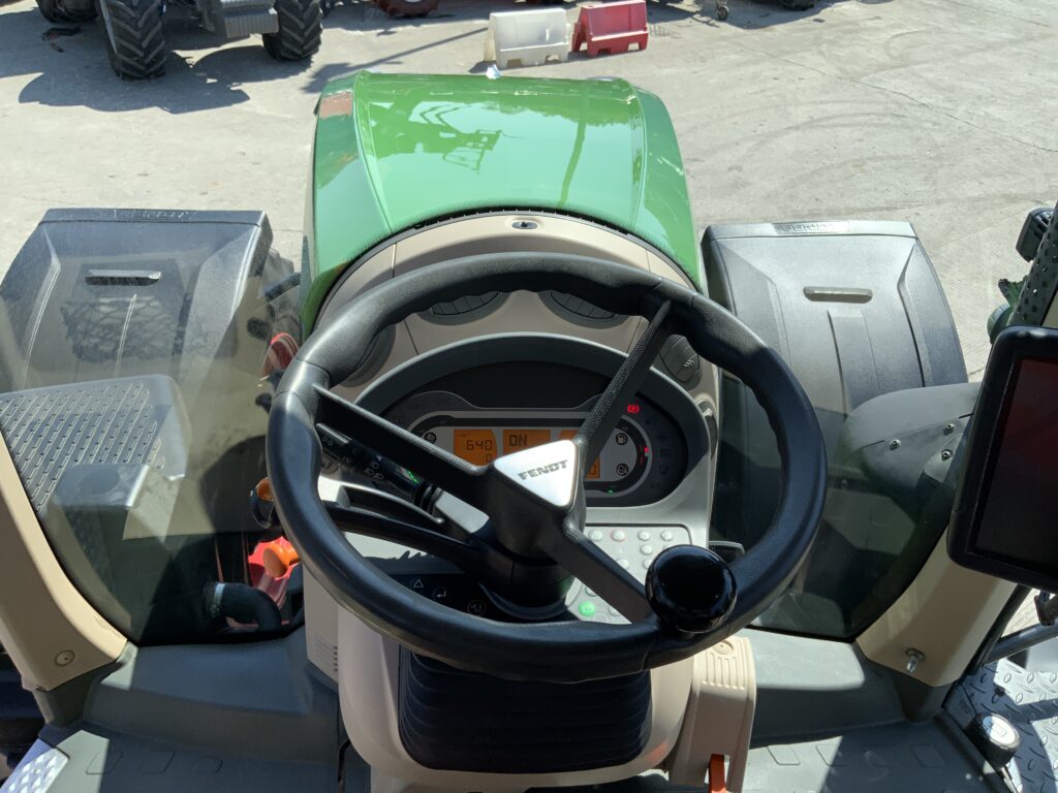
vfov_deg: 48.2
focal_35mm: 29
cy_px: 396
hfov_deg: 61.7
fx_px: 886
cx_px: 529
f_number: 1.8
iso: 16
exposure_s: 1/883
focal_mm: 3
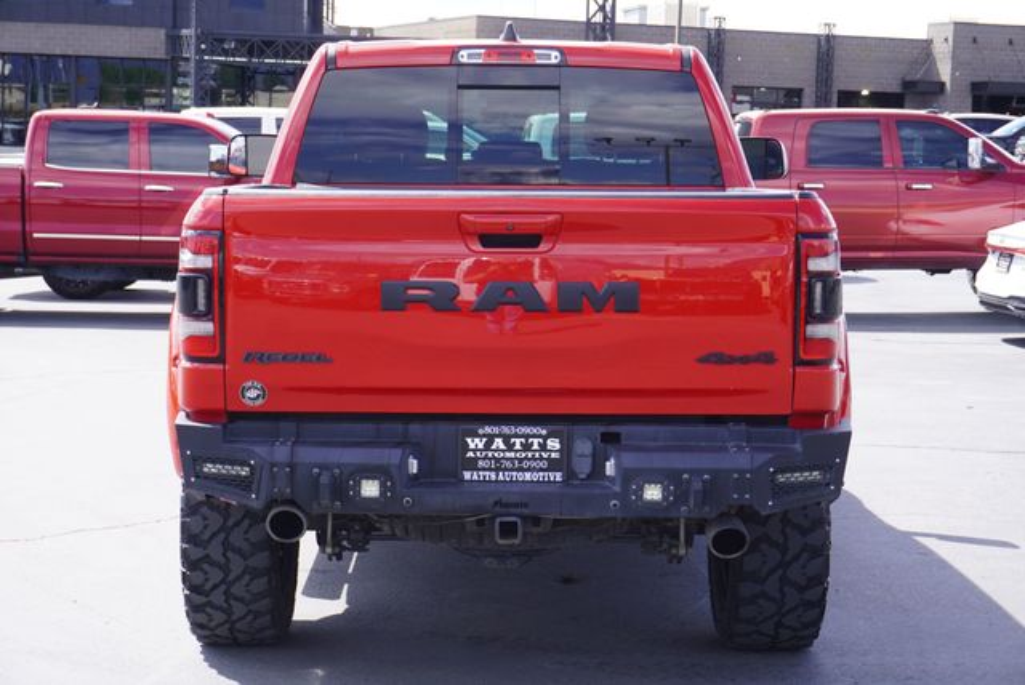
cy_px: 342
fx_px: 2009
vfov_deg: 19.4
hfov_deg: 28.6
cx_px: 512
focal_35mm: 70
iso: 100
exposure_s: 1/100
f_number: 7.1
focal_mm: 47
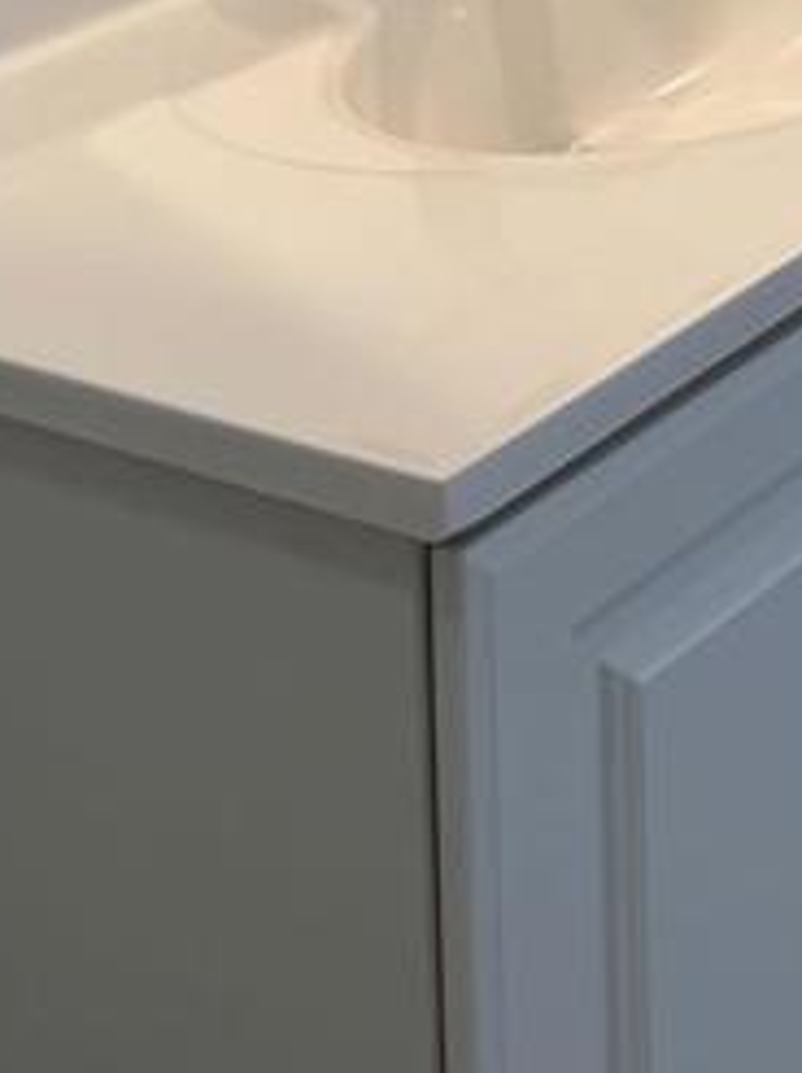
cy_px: -563
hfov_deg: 13.9
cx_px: 1199
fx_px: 3095
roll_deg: +0.2
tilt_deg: -9.1
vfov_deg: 17.5
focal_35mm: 100
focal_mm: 6.76
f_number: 1.78
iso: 80
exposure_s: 1/120
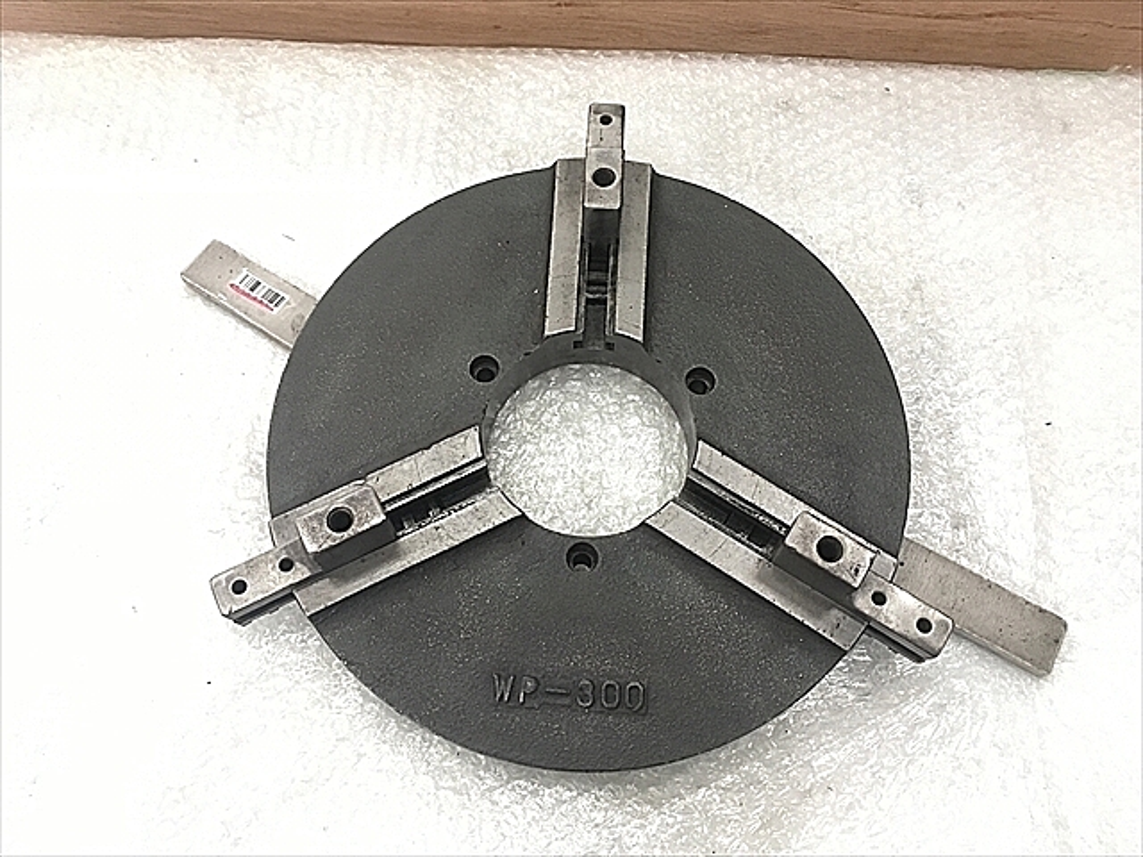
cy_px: 428
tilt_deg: -66.4
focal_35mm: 29
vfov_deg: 48.2
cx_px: 572
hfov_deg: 61.7
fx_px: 958
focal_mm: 4.15
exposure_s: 1/30
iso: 100
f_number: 2.2
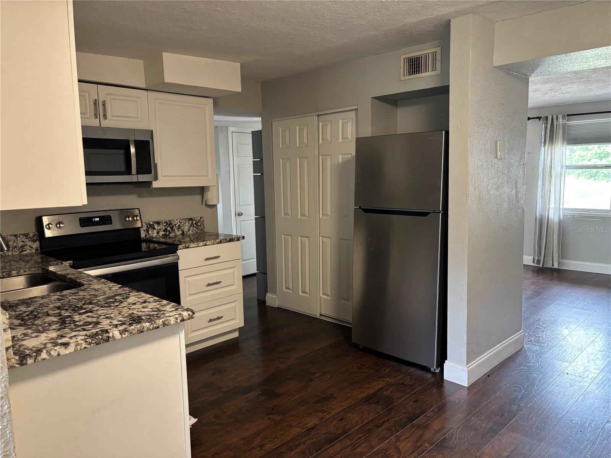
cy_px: 229
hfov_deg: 67.3
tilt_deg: -6.5
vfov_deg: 53.1
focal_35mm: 26
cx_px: 306
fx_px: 459
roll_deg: +0.9
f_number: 1.6
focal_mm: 5.96
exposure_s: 1/60
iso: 320
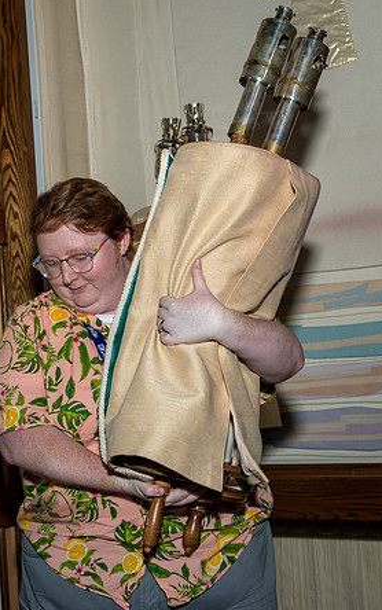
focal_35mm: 65
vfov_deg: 31.5
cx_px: 111
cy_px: 304
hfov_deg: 19.9
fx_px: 1081
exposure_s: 1/250
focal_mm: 28
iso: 320
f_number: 5.6
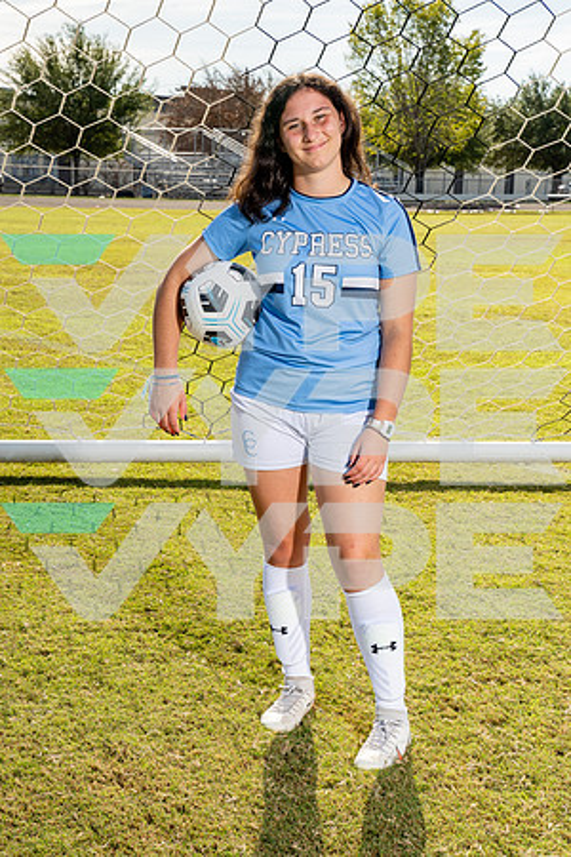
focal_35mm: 66
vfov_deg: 30.5
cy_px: 428
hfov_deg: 20.6
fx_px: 1570
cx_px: 286
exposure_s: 1/250
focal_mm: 66
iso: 200
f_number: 11
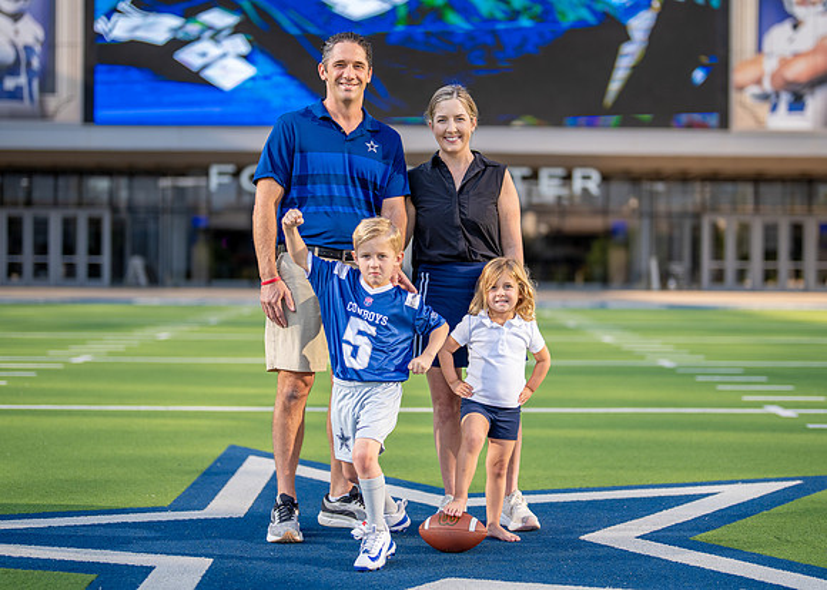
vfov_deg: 22.3
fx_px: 1496
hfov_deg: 30.9
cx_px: 446
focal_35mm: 64
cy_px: 286
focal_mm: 50
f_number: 1.2
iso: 125
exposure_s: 1/4000
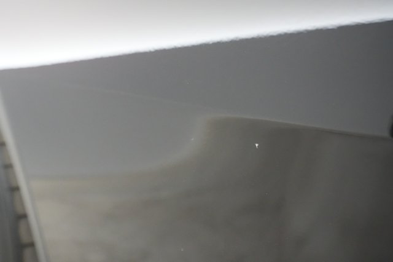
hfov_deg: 65.5
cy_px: 131
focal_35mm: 28
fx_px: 305
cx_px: 196
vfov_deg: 46.4
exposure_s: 1/80
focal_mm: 28
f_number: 5.6
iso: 16000
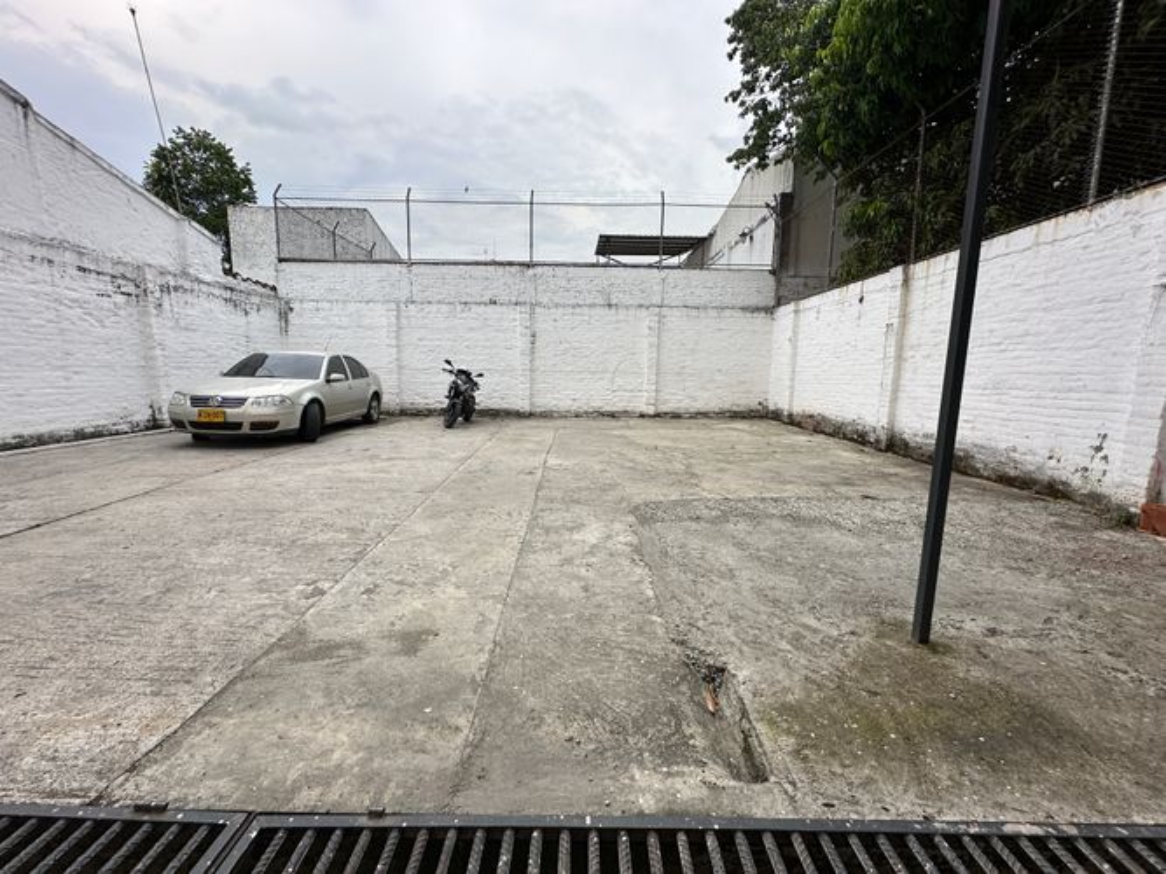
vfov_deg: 85.7
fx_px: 471
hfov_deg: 102.1
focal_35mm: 14
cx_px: 583
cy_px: 437
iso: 40
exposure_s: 1/749
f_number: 2.2
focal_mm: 2.22
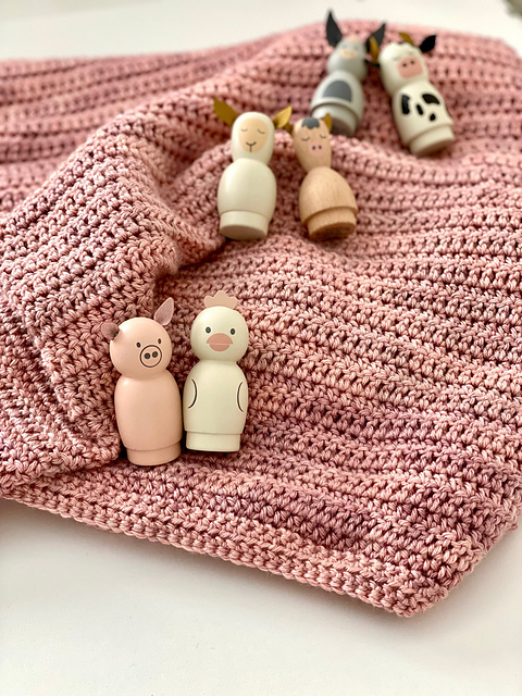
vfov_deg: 36.8
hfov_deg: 28.0
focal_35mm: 52
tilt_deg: -47.4
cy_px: 348
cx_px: 261
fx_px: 1046
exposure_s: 1/122
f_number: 2
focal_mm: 6
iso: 160
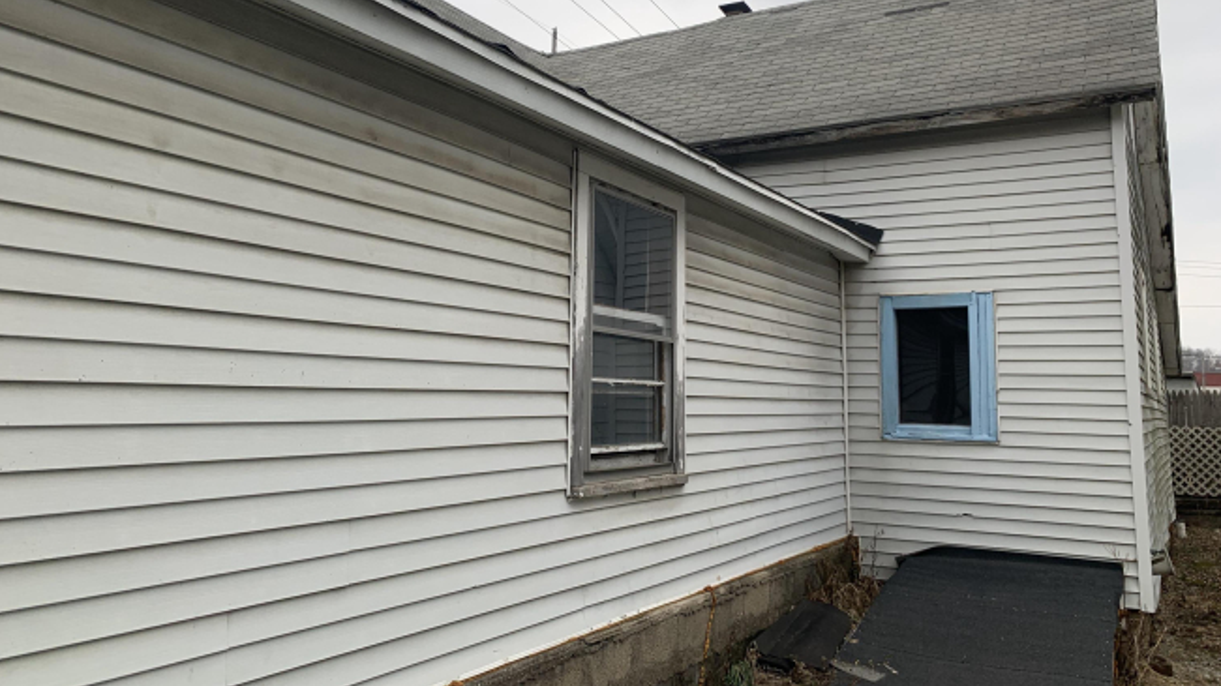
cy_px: 247
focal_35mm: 29
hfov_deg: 66.1
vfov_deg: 39.8
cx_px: 603
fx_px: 939
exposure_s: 1/276
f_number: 1.8
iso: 25
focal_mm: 4.25
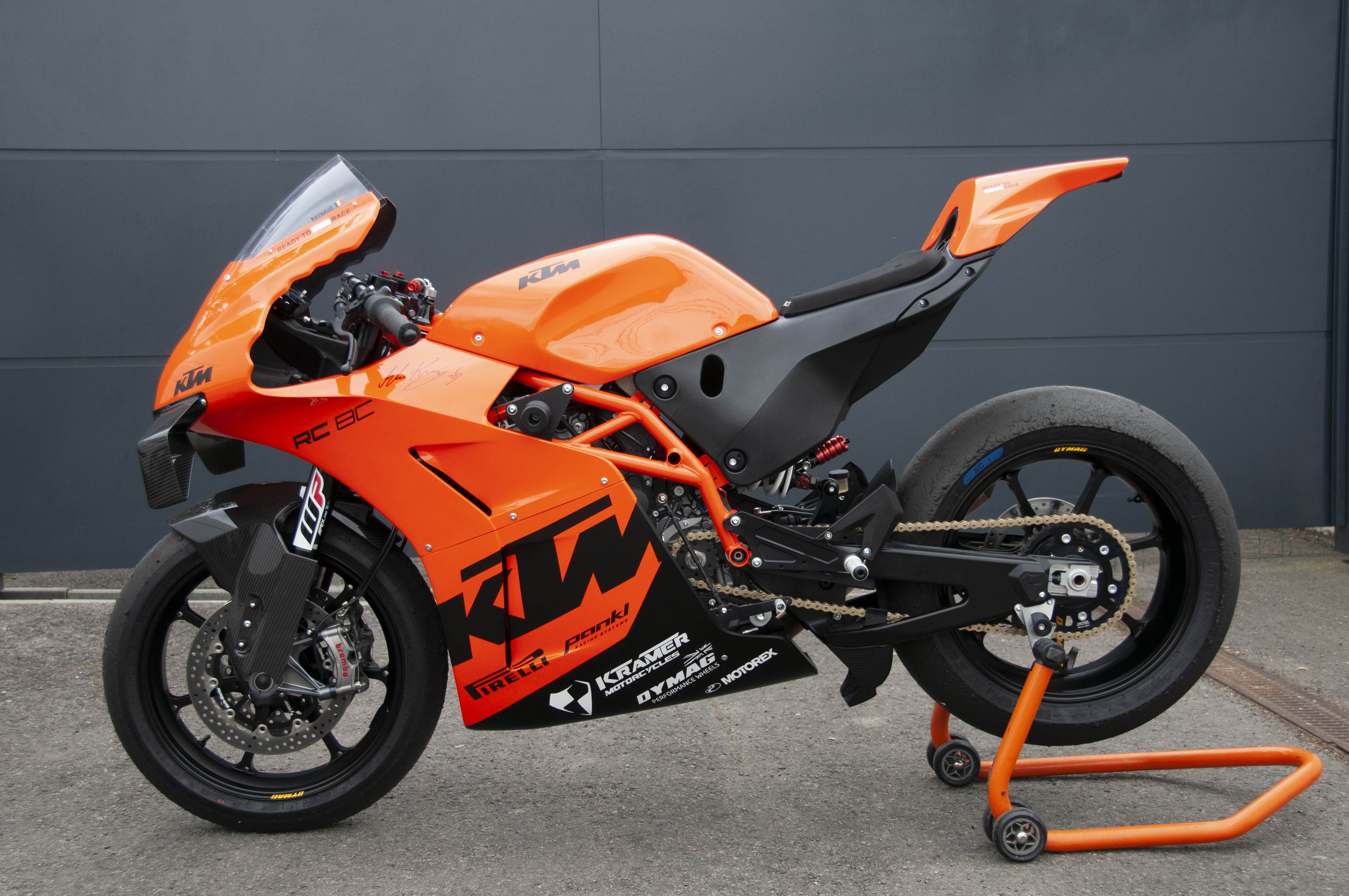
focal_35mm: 46
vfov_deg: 28.9
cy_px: 448
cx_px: 674
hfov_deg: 42.4
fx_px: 1740
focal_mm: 31
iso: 280
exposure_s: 1/500
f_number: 4
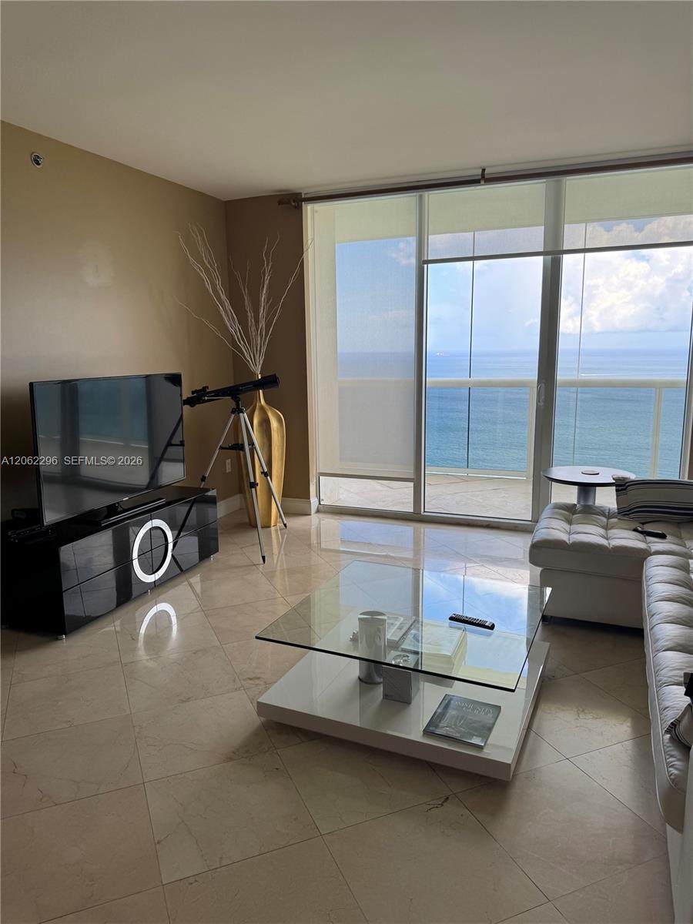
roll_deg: +0.9
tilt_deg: -10.2
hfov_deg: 56.8
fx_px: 641
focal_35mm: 24
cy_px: 462
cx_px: 346
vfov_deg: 71.6
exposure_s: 1/215
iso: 64
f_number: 1.78
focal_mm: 6.76
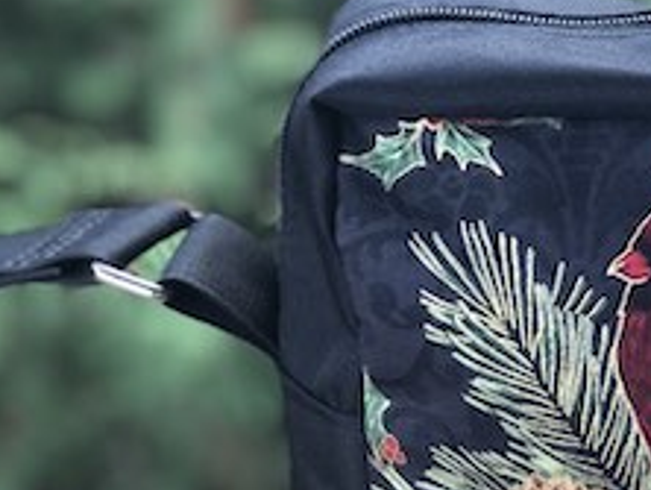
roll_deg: +0.2
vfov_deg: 9.0
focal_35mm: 164
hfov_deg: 11.7
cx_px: 833
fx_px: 3088
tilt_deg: -25.4
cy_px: 516
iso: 40
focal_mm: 6.6
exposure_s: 1/30
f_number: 2.8
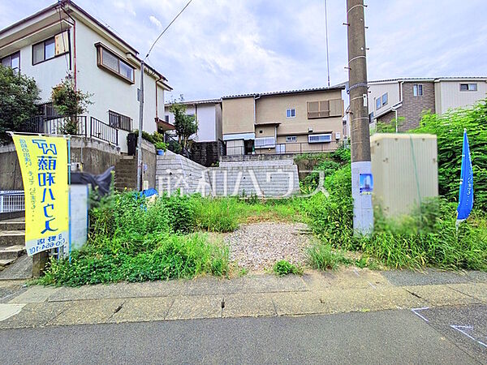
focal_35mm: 14
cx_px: 244
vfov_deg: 85.7
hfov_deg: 102.1
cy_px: 182
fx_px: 197
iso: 49
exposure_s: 1/2915
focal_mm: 1.83
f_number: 2.2
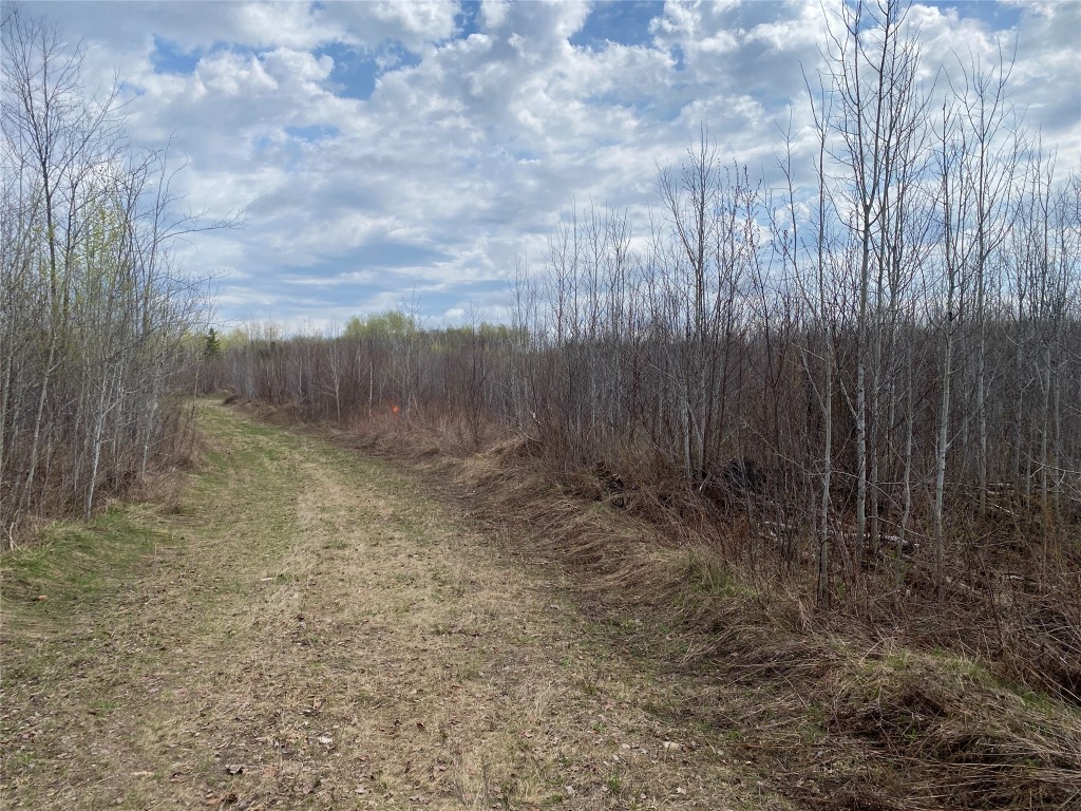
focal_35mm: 26
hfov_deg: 67.3
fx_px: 812
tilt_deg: -1.0
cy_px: 406
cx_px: 540
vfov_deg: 53.1
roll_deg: -2.8
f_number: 1.8
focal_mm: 4.25
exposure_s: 1/4444
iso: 32
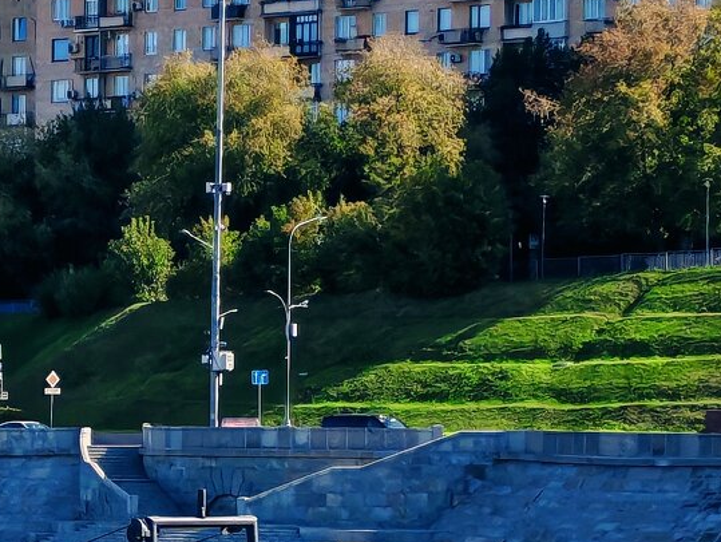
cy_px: 540
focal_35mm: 205
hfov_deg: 9.6
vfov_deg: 7.2
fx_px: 4273
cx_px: 64
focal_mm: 5.52
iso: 50
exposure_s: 1/1100
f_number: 1.95
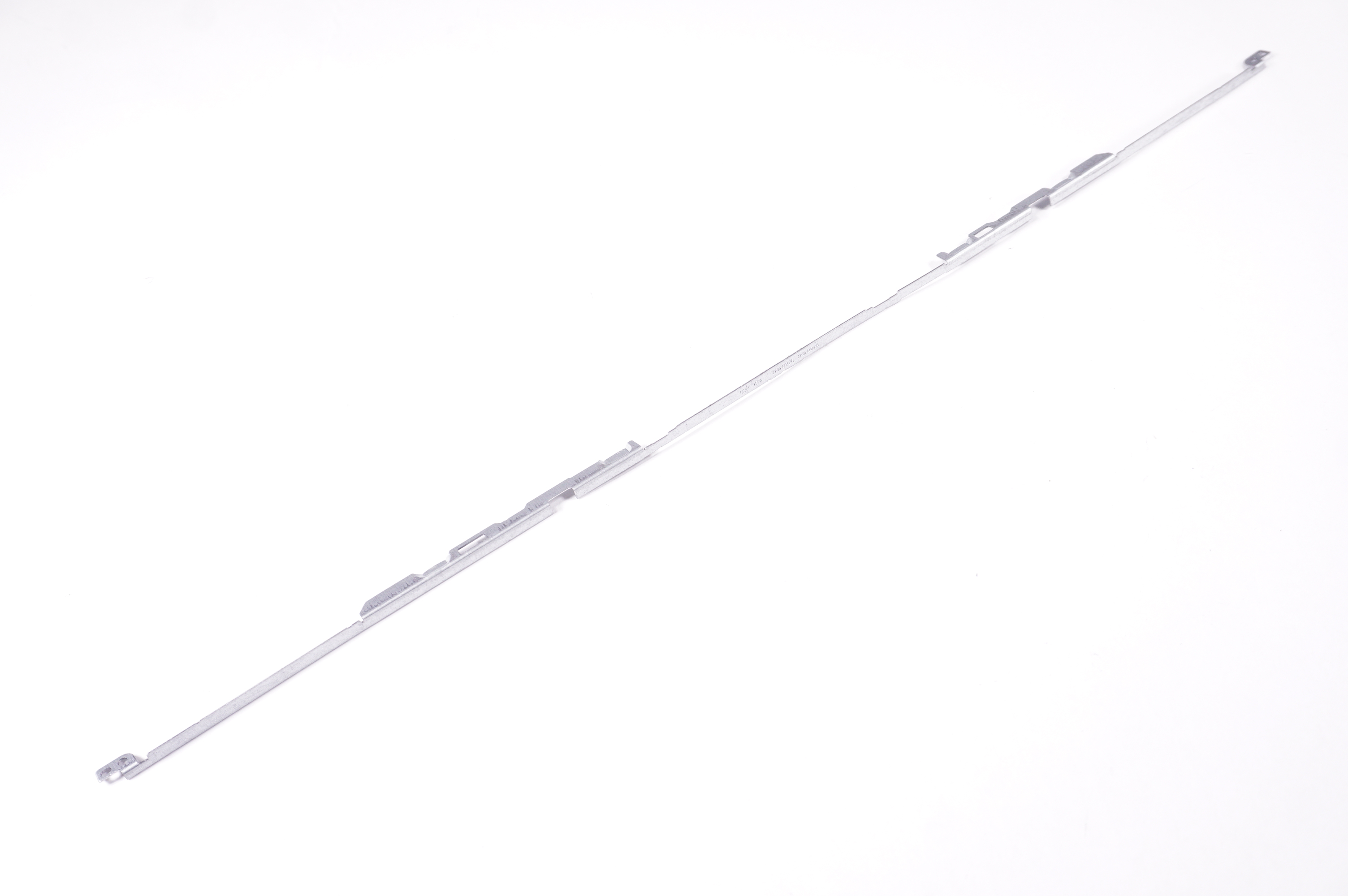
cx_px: 674
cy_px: 448
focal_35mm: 36
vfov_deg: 36.8
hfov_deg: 53.2
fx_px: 1347
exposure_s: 1/200
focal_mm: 24
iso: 640
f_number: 6.3
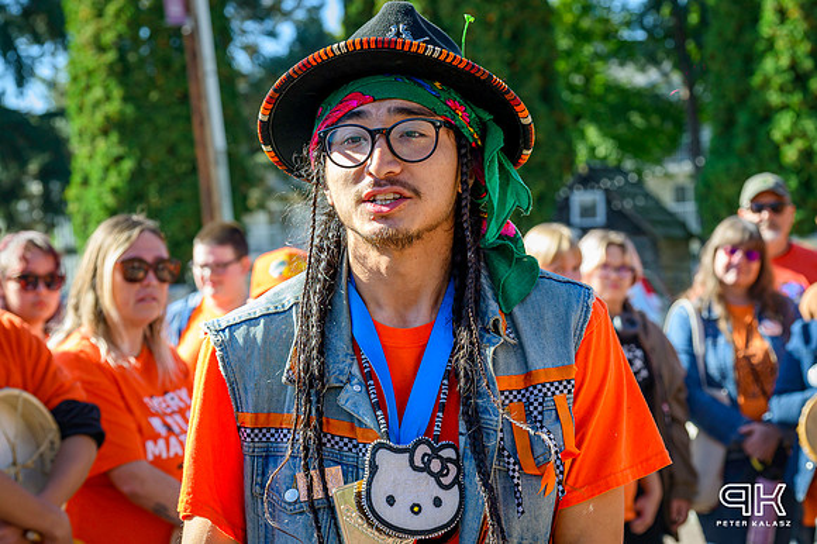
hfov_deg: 21.9
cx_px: 408
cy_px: 272
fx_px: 2109
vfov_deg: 14.7
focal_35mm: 93
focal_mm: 62
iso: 360
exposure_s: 1/400
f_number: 5
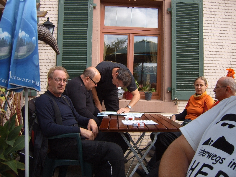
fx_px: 239
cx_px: 118
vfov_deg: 40.7
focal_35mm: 35
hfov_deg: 52.6
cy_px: 88
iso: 50
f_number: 2.8
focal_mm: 5.8
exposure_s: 1/350
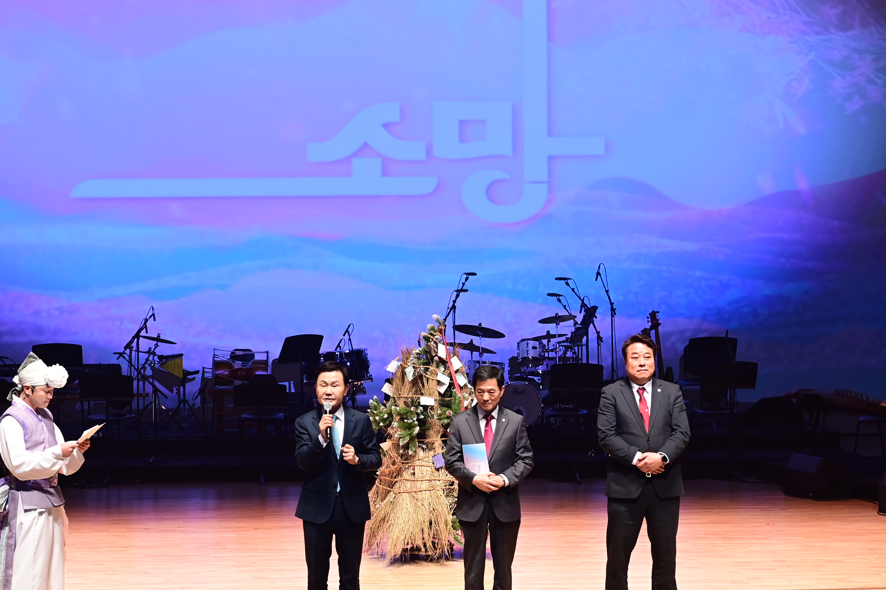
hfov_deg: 20.0
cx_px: 347
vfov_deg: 13.4
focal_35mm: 102
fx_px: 2510
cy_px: 292
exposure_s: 1/160
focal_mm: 70
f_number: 4.5
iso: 2500
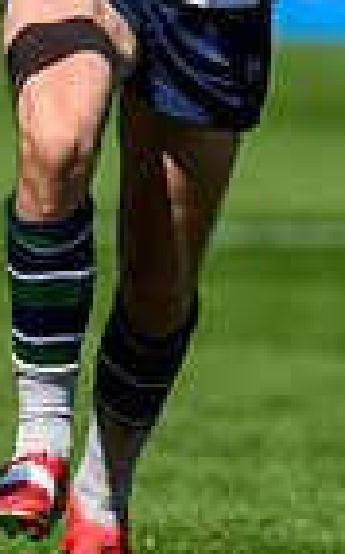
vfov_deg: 1.2
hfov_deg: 0.7
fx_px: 26648
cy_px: -86
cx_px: -615
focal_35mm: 1766
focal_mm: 400
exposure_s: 1/6400
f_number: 4
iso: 500
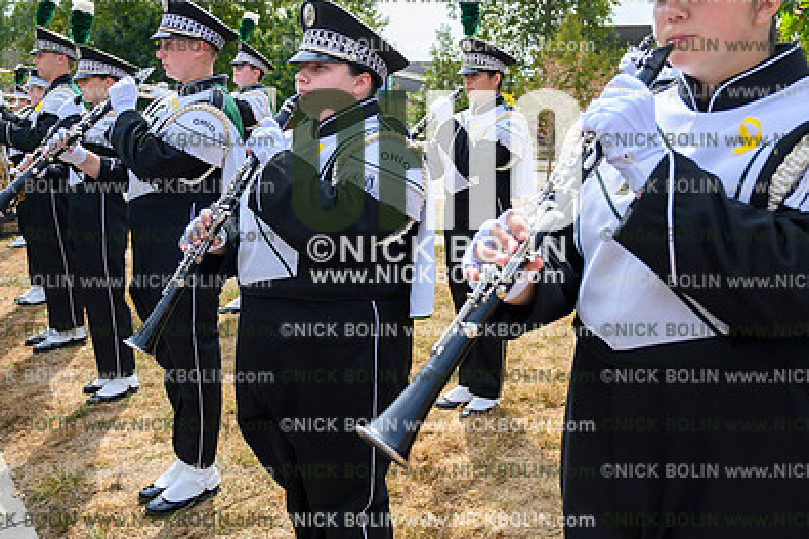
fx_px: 809
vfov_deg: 36.5
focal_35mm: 36
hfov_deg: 53.1
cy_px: 186
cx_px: 436
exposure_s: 1/800
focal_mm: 24.5
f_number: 4
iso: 100
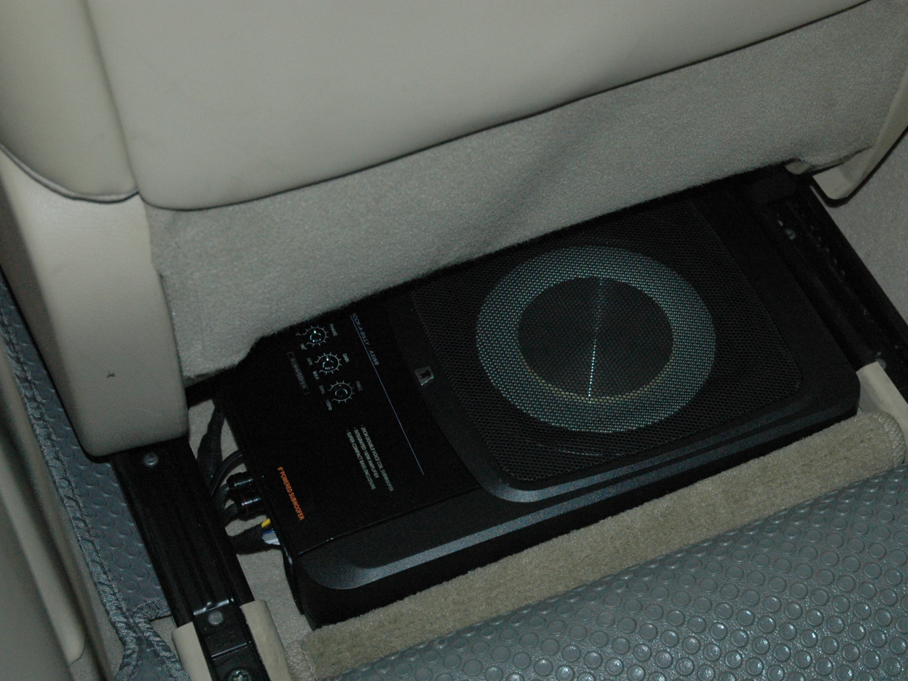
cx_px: 558
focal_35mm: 69
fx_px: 1801
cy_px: 400
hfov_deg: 28.2
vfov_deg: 21.4
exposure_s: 1/60
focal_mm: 35
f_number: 4.2
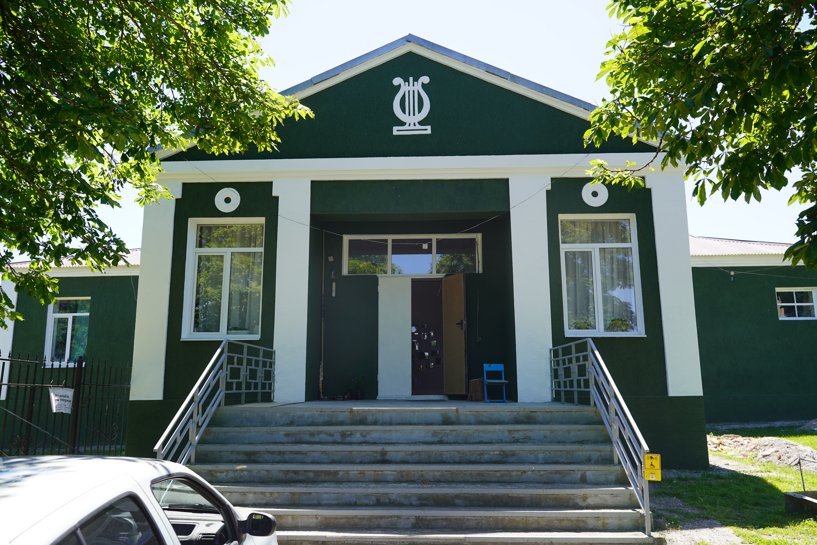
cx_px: 408
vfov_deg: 46.4
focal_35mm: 28
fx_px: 635
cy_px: 272
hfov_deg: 65.5
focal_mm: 28
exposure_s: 1/160
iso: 100
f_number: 5
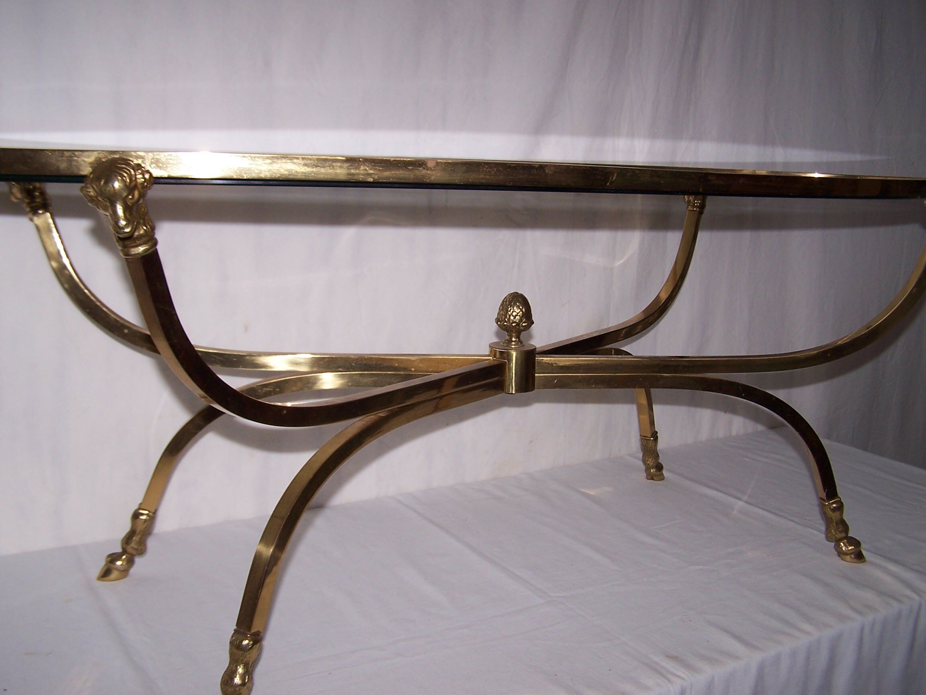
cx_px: 463
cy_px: 348
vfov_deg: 37.7
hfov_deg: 49.0
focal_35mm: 38
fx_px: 1017
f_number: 2.8
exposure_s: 1/60
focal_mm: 6.3
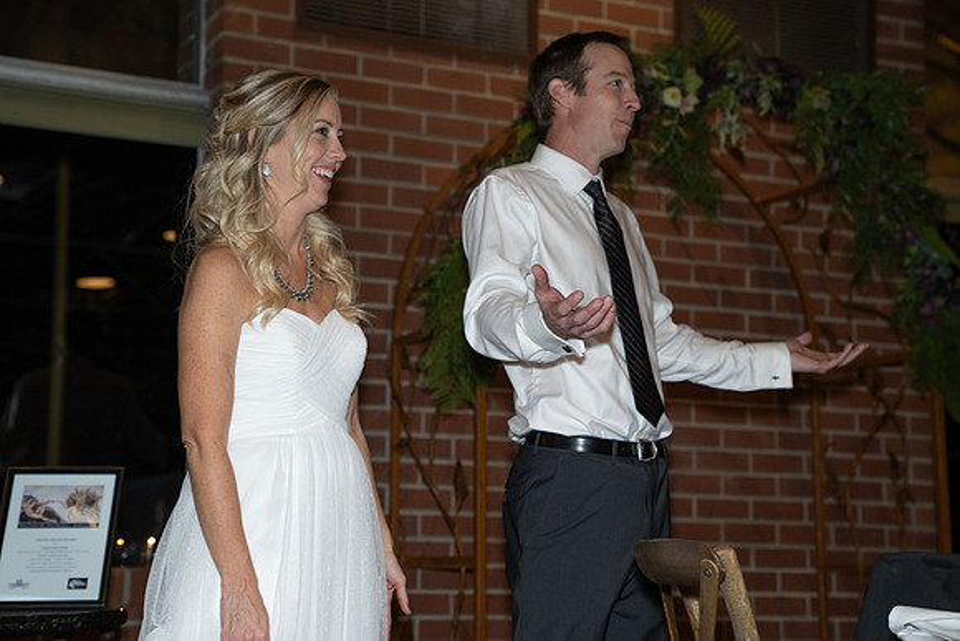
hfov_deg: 31.0
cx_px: 480
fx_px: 1734
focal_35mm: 65
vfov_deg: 20.9
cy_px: 320
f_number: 3.5
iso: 2500
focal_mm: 65
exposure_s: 1/125
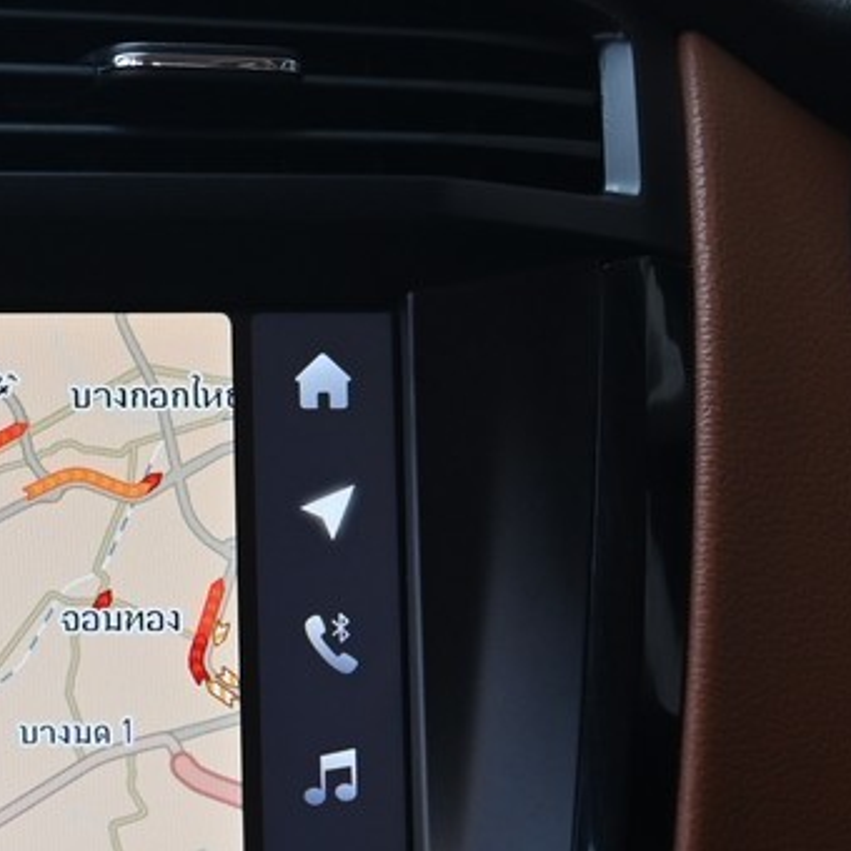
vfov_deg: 17.4
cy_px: 732
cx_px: -320
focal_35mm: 99
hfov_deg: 16.4
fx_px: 2754
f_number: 5.6
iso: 400
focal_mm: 24
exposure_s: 1/125
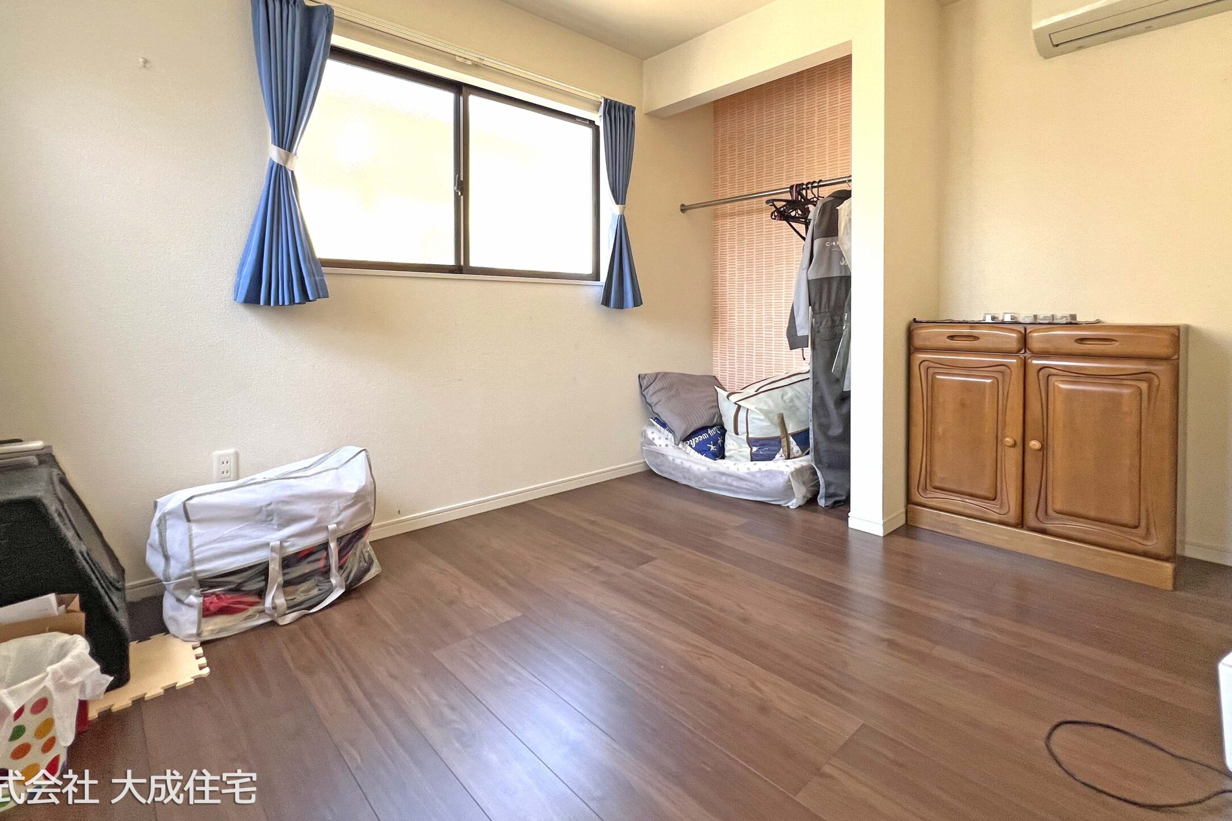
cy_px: 320
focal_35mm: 16
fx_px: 548
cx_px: 605
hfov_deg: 96.7
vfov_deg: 72.8
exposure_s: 1/99
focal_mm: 1.57
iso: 125
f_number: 1.8
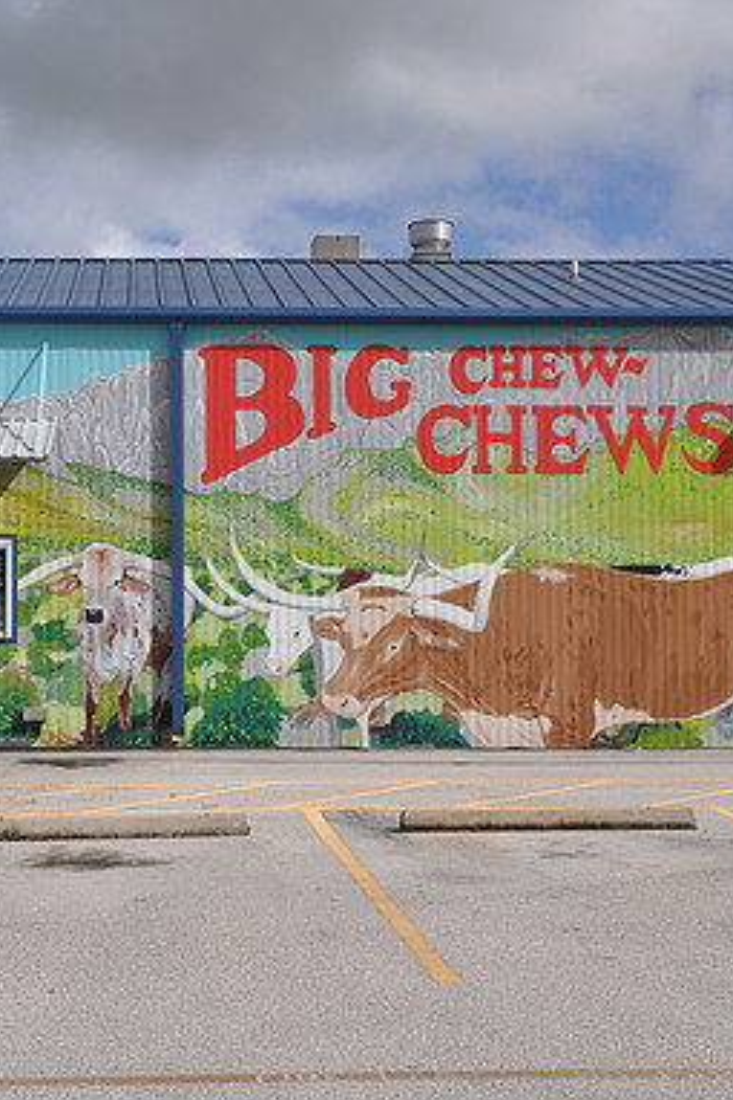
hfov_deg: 22.7
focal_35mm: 59
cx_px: 172
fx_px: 1803
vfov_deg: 33.9
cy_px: 550
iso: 200
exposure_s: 1/200
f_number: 14
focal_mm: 26
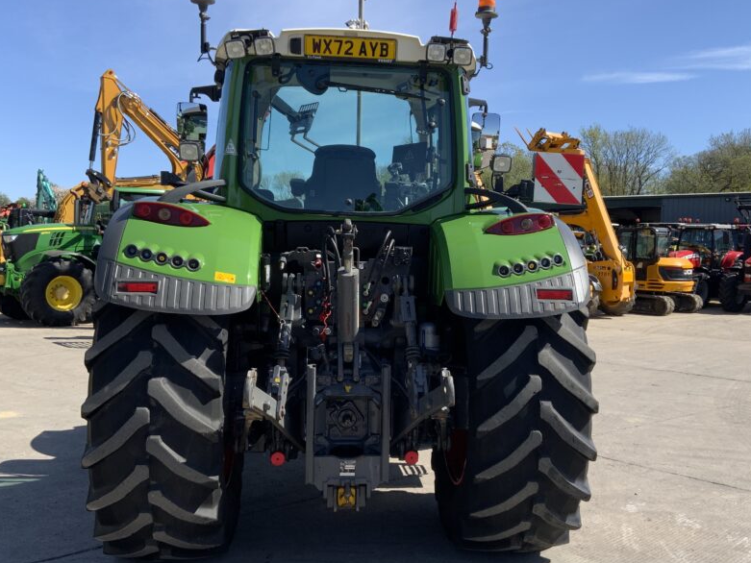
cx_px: 411
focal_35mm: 38
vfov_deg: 37.7
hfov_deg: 48.9
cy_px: 282
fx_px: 825
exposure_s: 1/1377
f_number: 1.8
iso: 16
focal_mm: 3
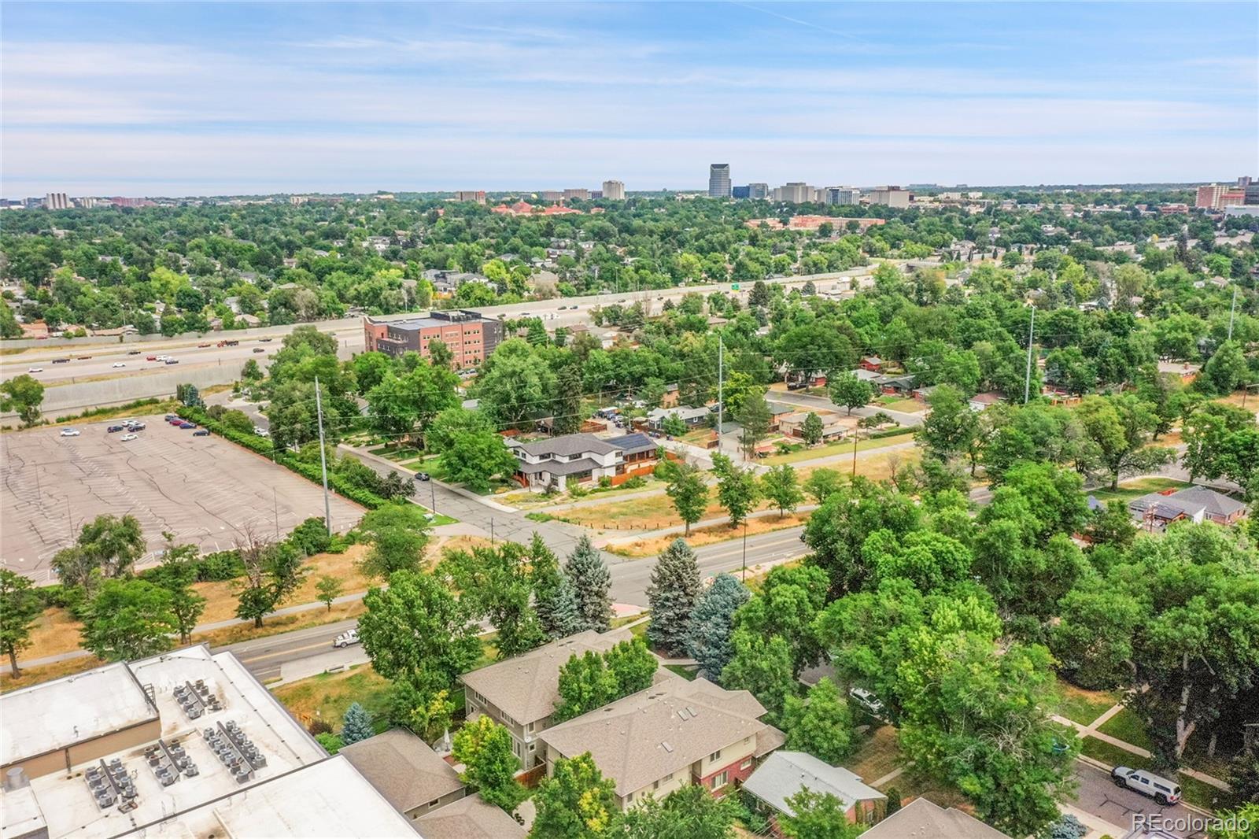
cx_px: 630
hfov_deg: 65.5
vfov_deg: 46.4
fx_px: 979
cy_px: 420
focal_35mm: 28
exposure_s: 1/2000
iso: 800
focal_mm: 10.26
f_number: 9
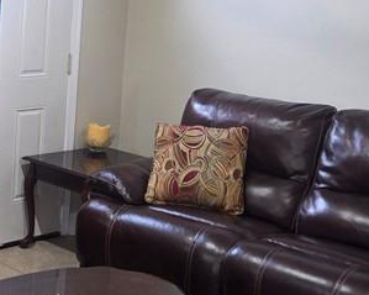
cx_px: -28
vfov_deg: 19.8
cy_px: 96
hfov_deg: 23.4
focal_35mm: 77
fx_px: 841
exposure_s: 1/24
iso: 100
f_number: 1.8
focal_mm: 5.4
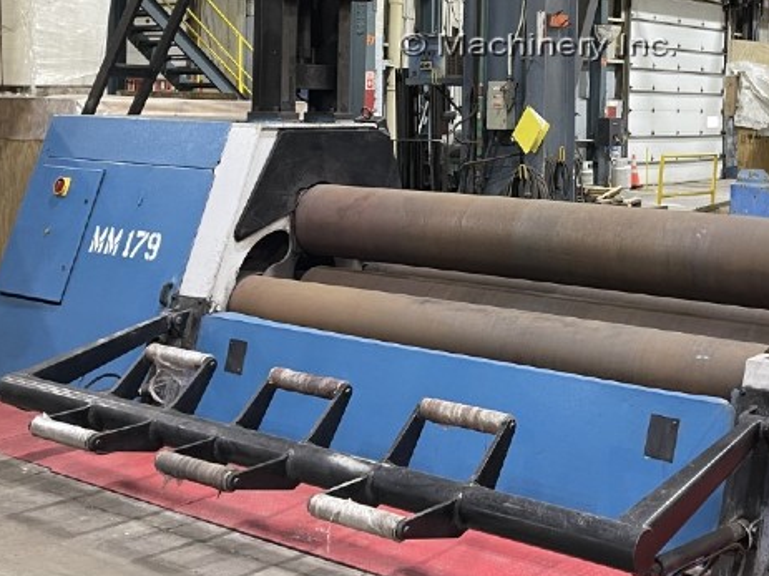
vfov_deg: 26.4
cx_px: 528
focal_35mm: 54
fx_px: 1199
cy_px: 88
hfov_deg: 35.1
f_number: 1.6
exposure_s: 1/60
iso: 200
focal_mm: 5.1
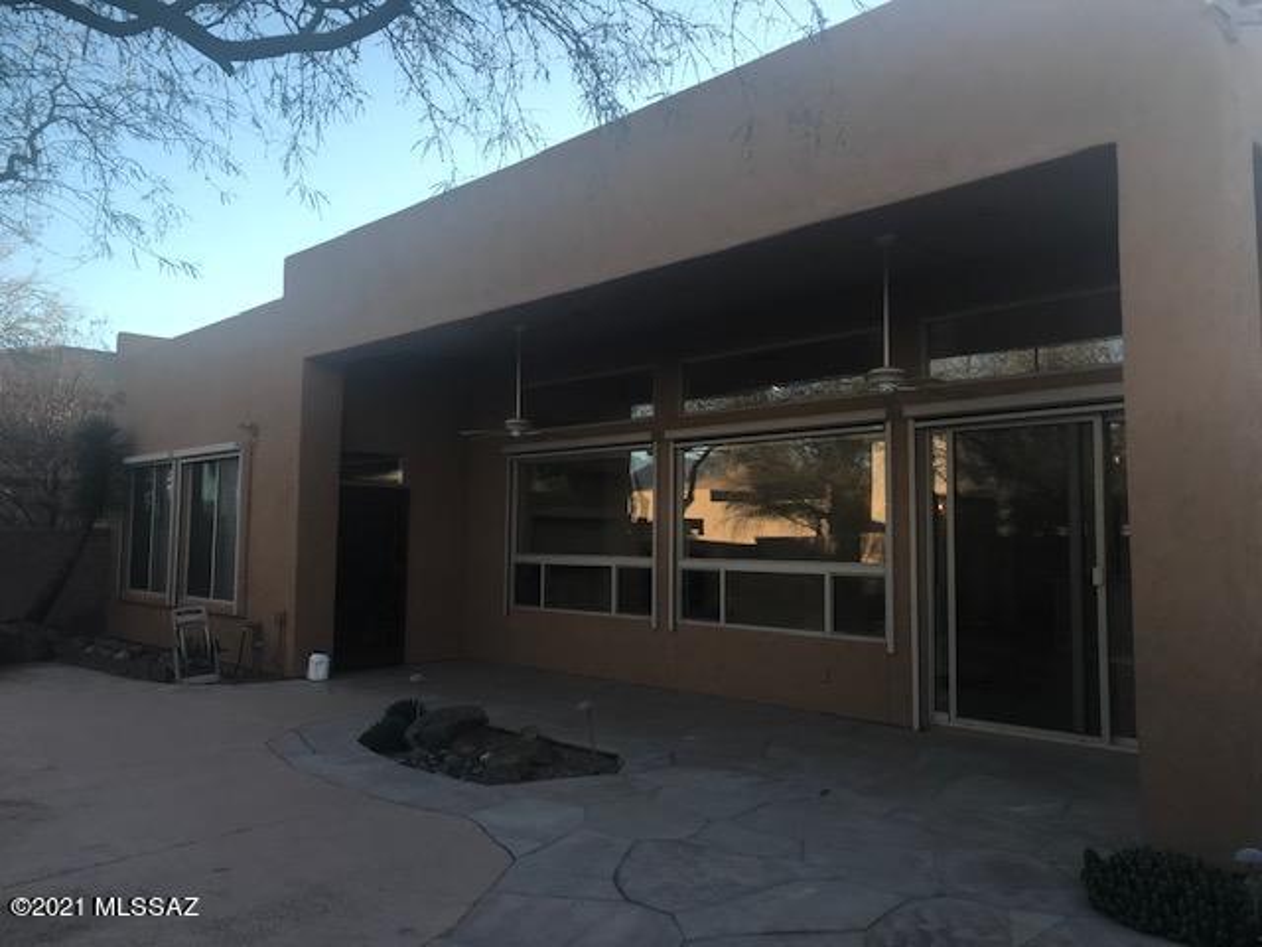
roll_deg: -1.0
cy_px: 474
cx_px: 631
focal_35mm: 28
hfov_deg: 63.4
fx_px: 1021
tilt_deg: +5.0
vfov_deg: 49.7
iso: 20
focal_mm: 3.99
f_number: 1.8
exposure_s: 1/441
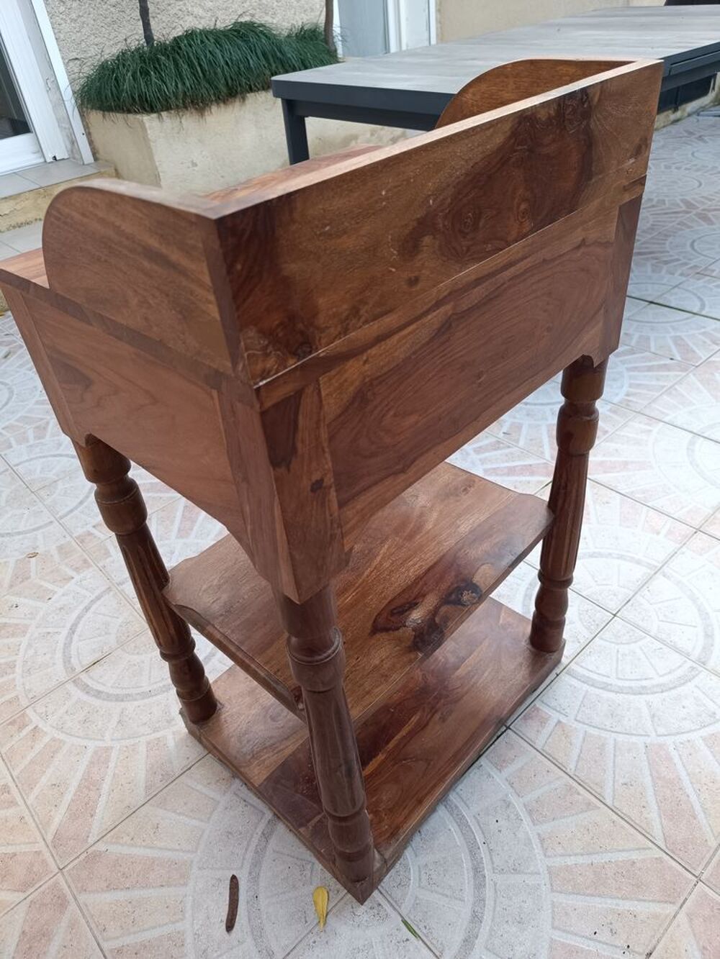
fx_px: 665
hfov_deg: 56.8
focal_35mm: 24
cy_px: 480
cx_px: 360
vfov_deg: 71.6
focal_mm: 6.14
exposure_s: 1/100
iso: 151
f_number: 1.65
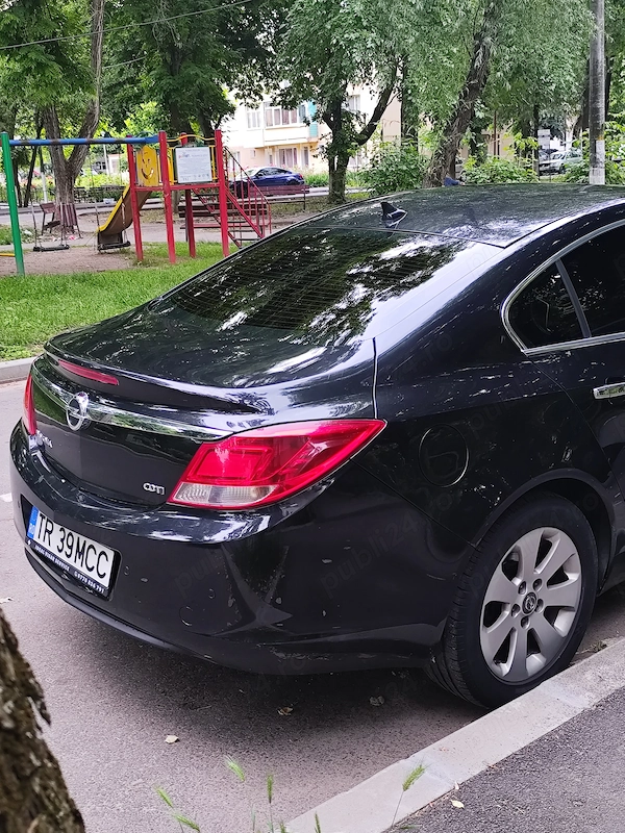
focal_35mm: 39
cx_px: 312
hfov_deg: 36.8
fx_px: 939
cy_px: 416
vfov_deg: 47.9
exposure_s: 1/33.3
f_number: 1.65
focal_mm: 6.14
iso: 500
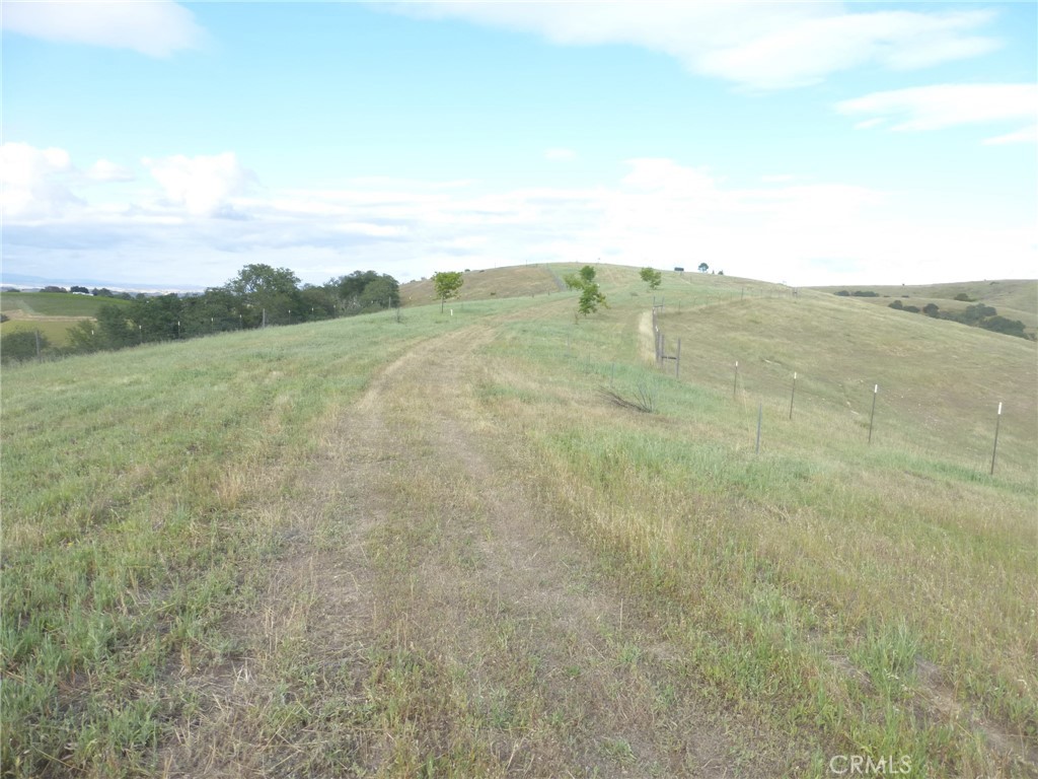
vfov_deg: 56.8
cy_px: 390
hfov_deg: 71.6
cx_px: 519
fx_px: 720
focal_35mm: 24
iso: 100
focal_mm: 4.3
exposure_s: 1/320
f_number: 4
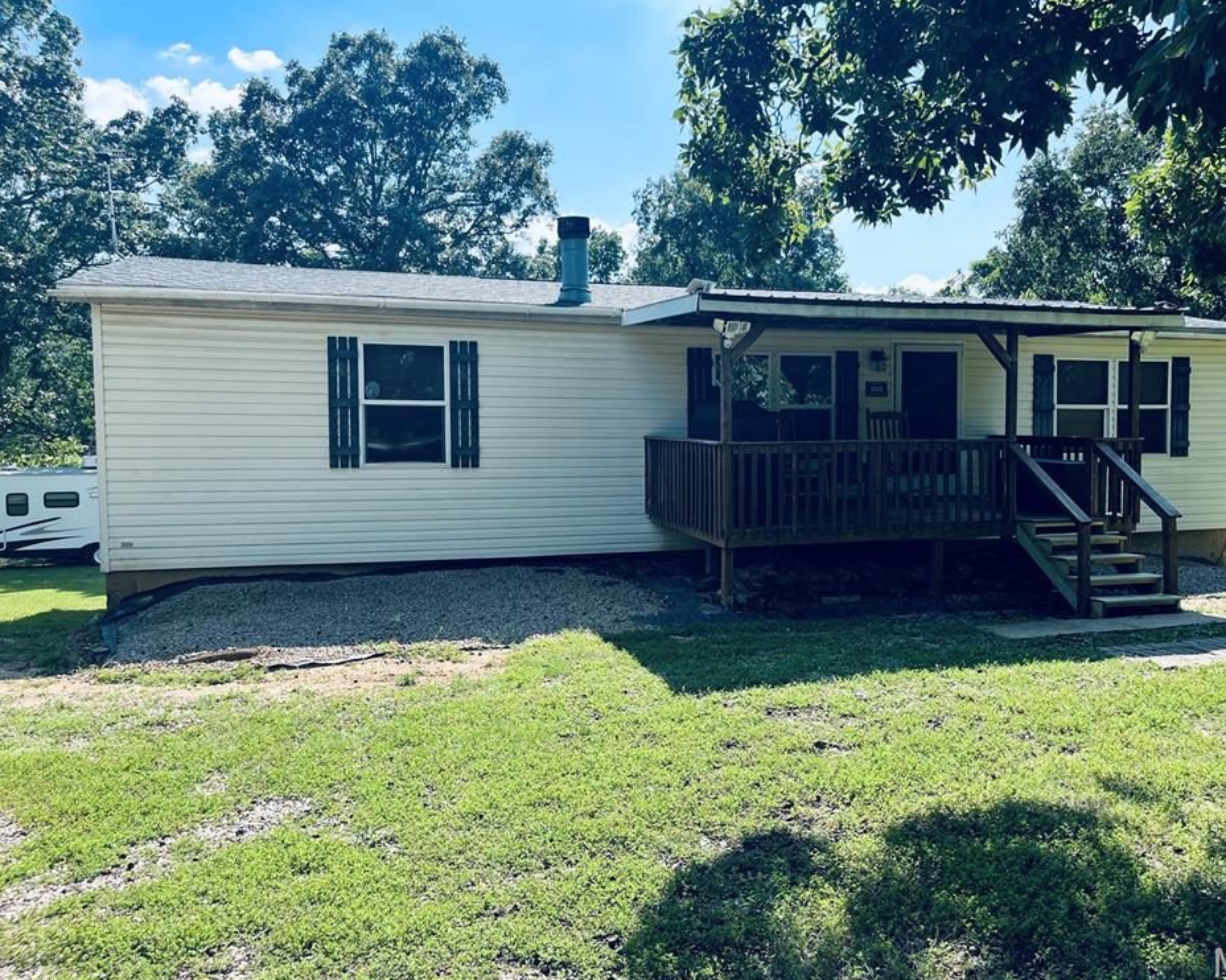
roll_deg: +0.3
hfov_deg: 62.1
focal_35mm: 28
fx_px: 1016
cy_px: 483
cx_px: 670
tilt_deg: -3.4
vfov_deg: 51.5
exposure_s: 1/1186
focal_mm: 5.1
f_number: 1.6
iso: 50
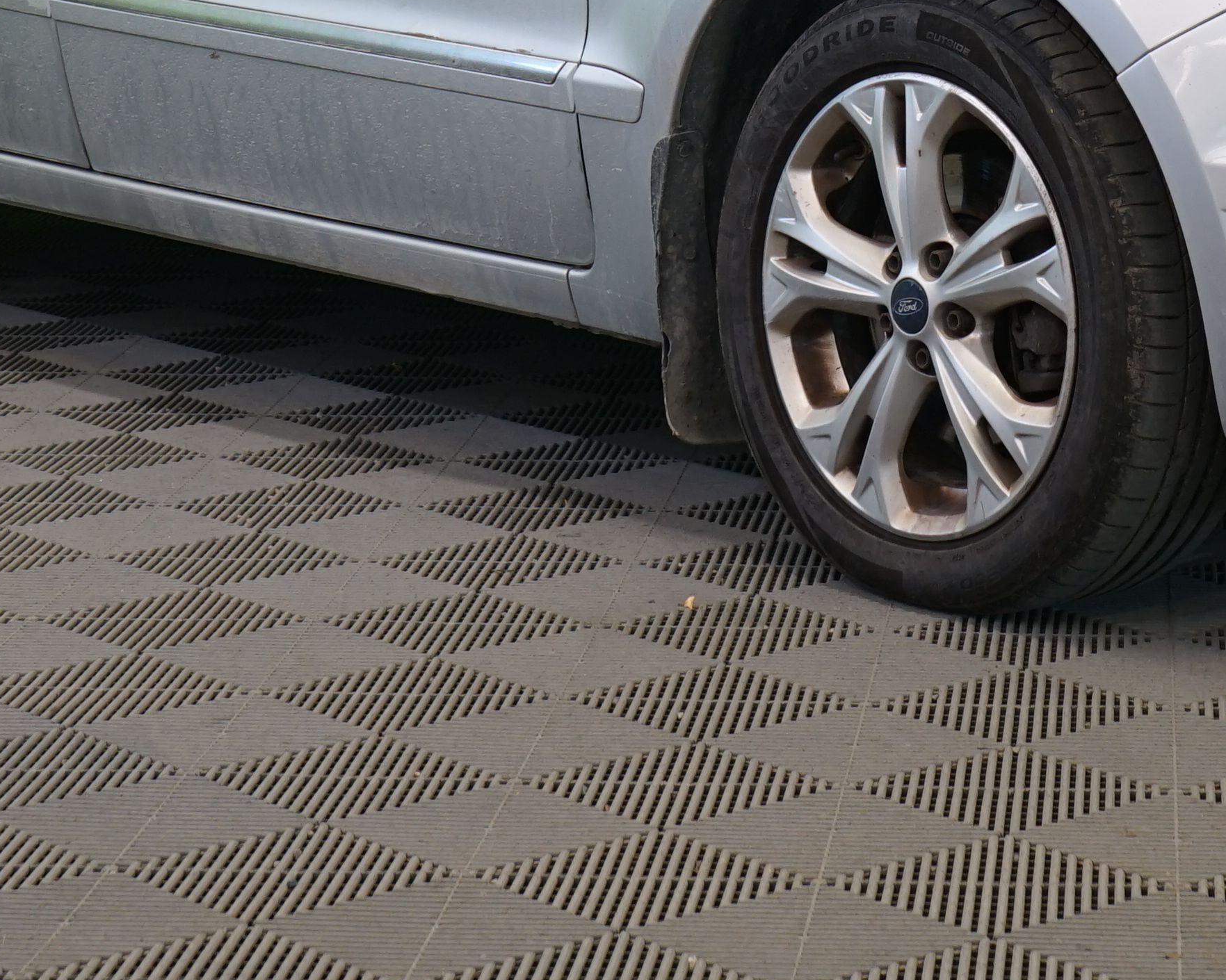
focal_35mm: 115
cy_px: -217
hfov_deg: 16.6
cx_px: 924
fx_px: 4172
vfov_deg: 13.0
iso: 400
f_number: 5.6
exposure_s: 1/25
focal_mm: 36
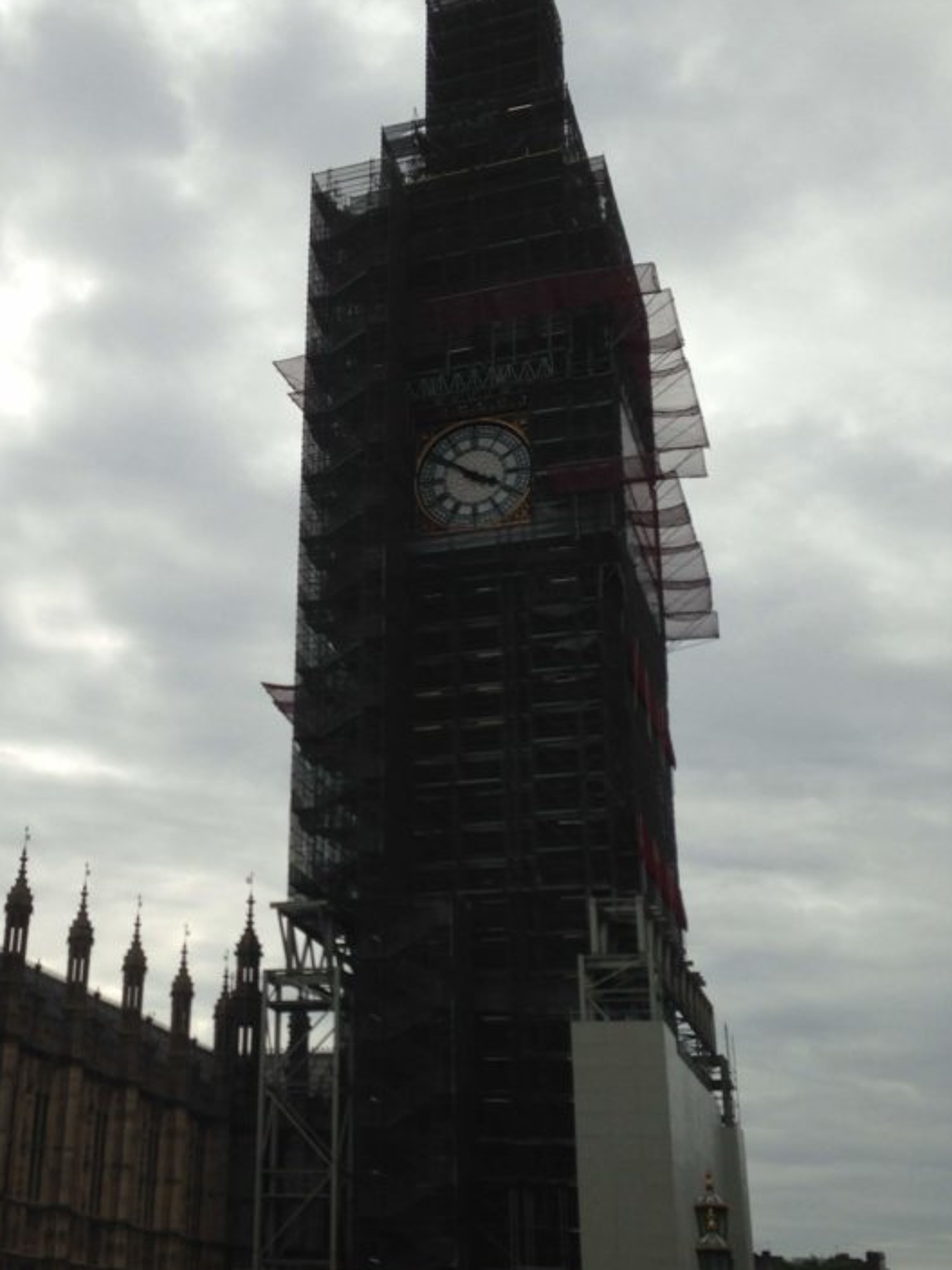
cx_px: 272
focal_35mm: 48
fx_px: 1760
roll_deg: -3.3
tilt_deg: +22.5
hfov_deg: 29.9
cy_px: 682
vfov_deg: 39.6
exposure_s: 1/3390
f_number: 2.4
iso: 50
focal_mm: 4.12
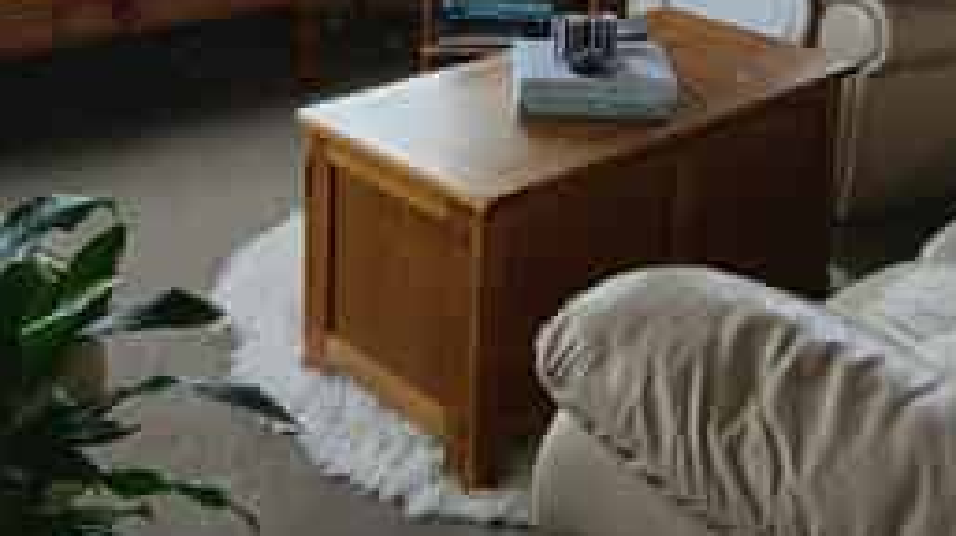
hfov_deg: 44.6
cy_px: -128
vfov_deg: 23.4
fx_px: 1165
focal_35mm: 46
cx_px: 493
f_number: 1.8
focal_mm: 3.86
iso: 40
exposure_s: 1/34.5
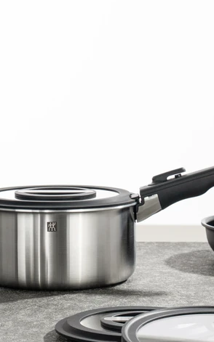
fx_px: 1354
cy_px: 175
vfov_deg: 14.4
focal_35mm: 145
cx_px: 102
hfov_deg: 9.0
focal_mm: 67
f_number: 11
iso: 800
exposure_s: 1/60
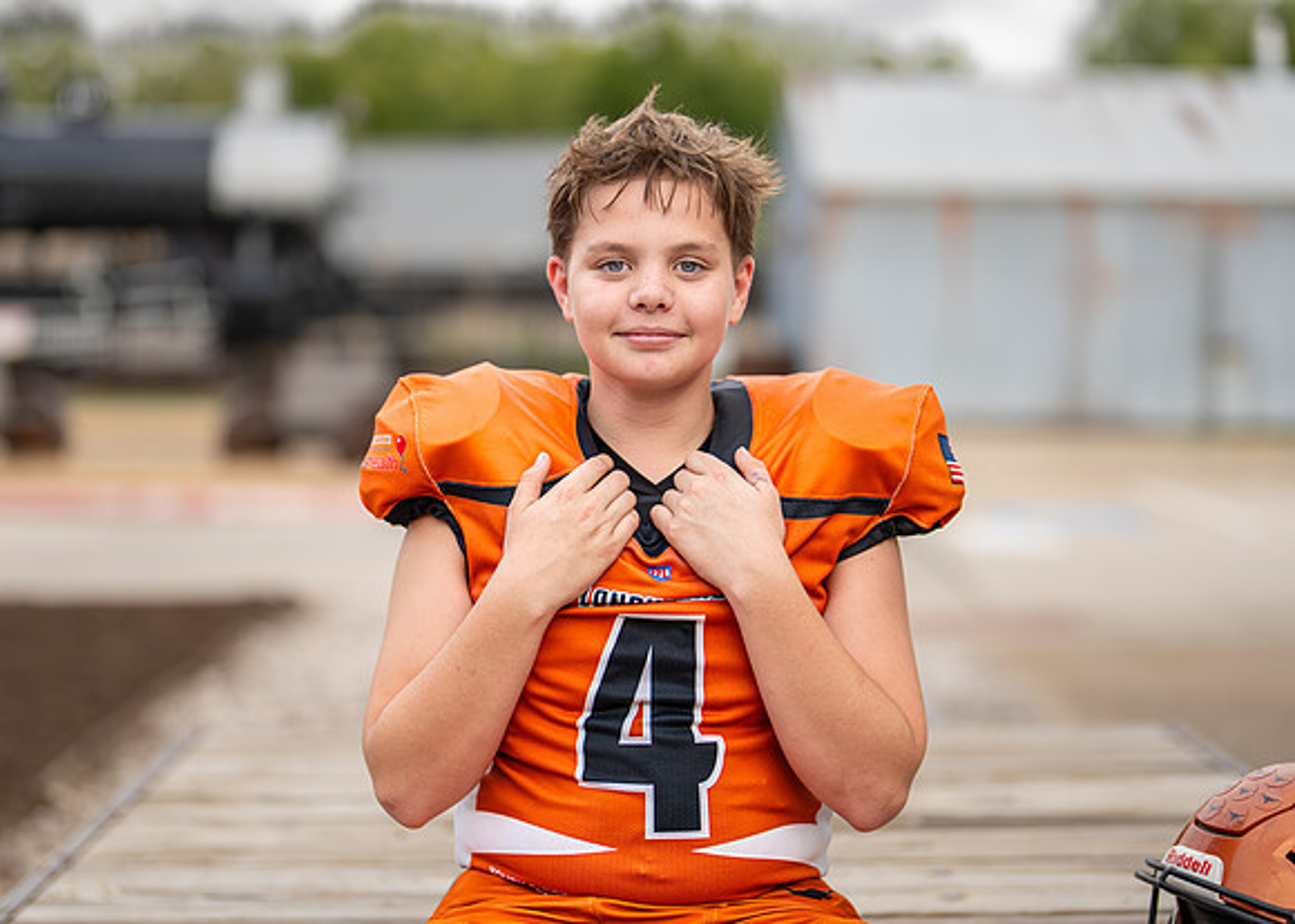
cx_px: 638
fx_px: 2765
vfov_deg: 19.0
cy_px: 470
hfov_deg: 26.4
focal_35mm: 75
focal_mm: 50
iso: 100
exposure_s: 1/1250
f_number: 1.2
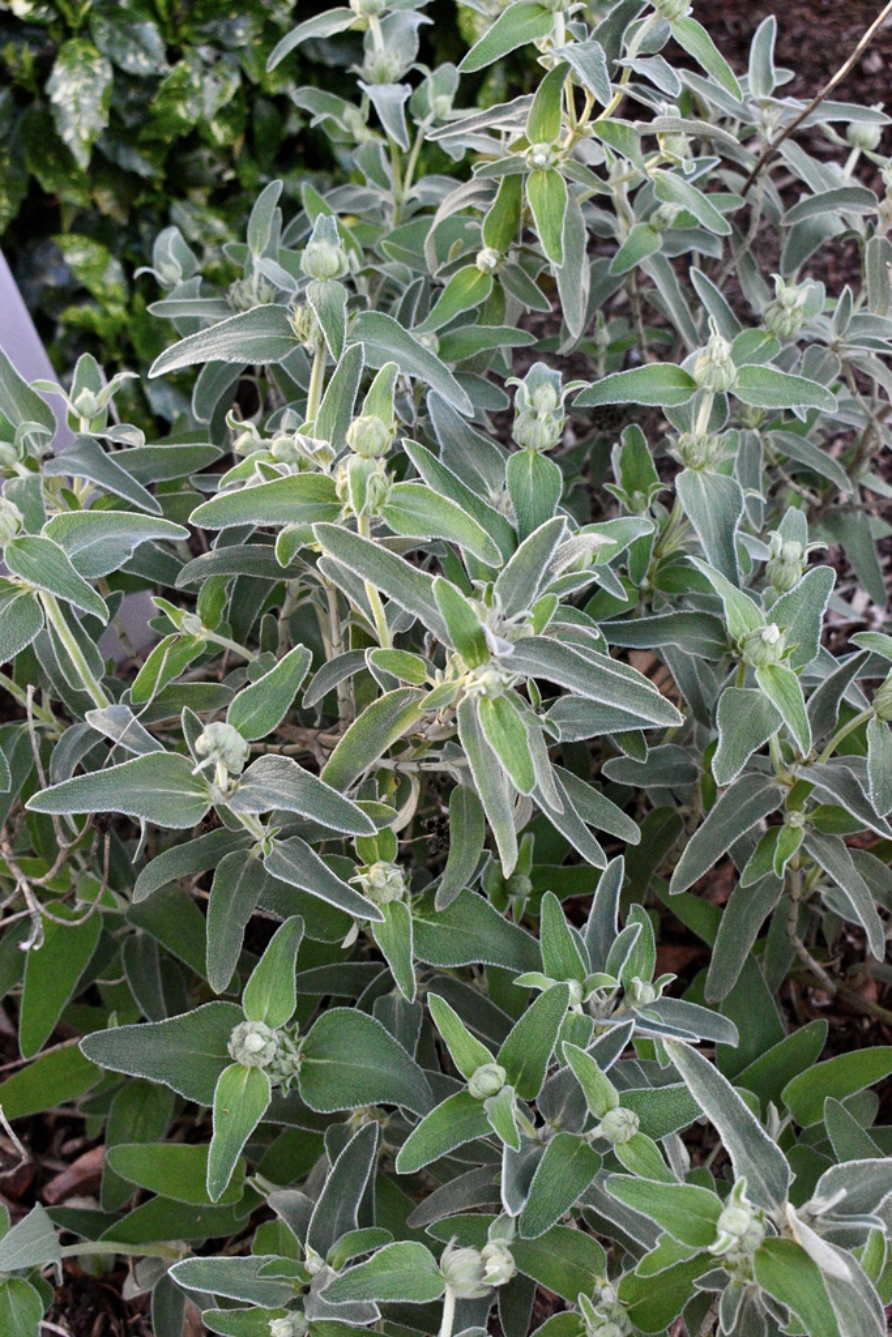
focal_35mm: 57
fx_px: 2118
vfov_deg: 35.0
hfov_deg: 23.8
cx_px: 446
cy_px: 668
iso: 6400
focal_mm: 38
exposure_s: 1/1250
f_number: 6.3
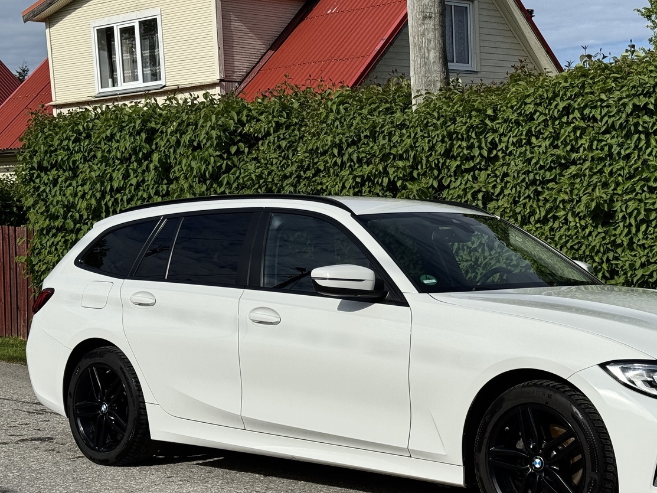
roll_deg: +2.2
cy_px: 341
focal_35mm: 69
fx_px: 1310
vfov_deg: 21.2
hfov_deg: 28.0
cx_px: 432
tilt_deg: -6.0
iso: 80
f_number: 1.78
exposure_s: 1/9009
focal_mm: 6.76
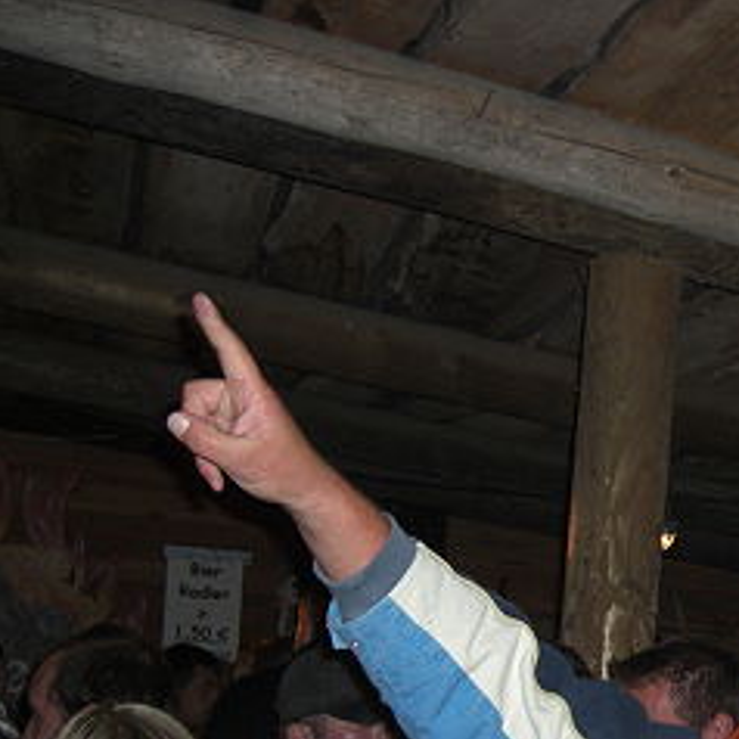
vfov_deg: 24.3
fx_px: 1691
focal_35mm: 70
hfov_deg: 23.5
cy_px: 571
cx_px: 764
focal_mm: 7.9
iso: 200
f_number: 2.8
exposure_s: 1/60
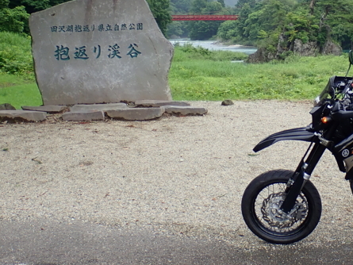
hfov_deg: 22.0
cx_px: 273
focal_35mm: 88
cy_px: 63
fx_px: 898
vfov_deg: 16.7
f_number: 3.2
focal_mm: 8.99
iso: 100
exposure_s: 1/125
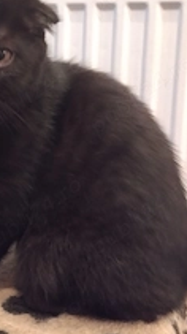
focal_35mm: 60
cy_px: 122
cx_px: -25
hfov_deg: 19.1
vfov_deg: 34.7
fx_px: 531
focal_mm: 4.22
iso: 2000
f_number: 1.8
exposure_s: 1/16.7
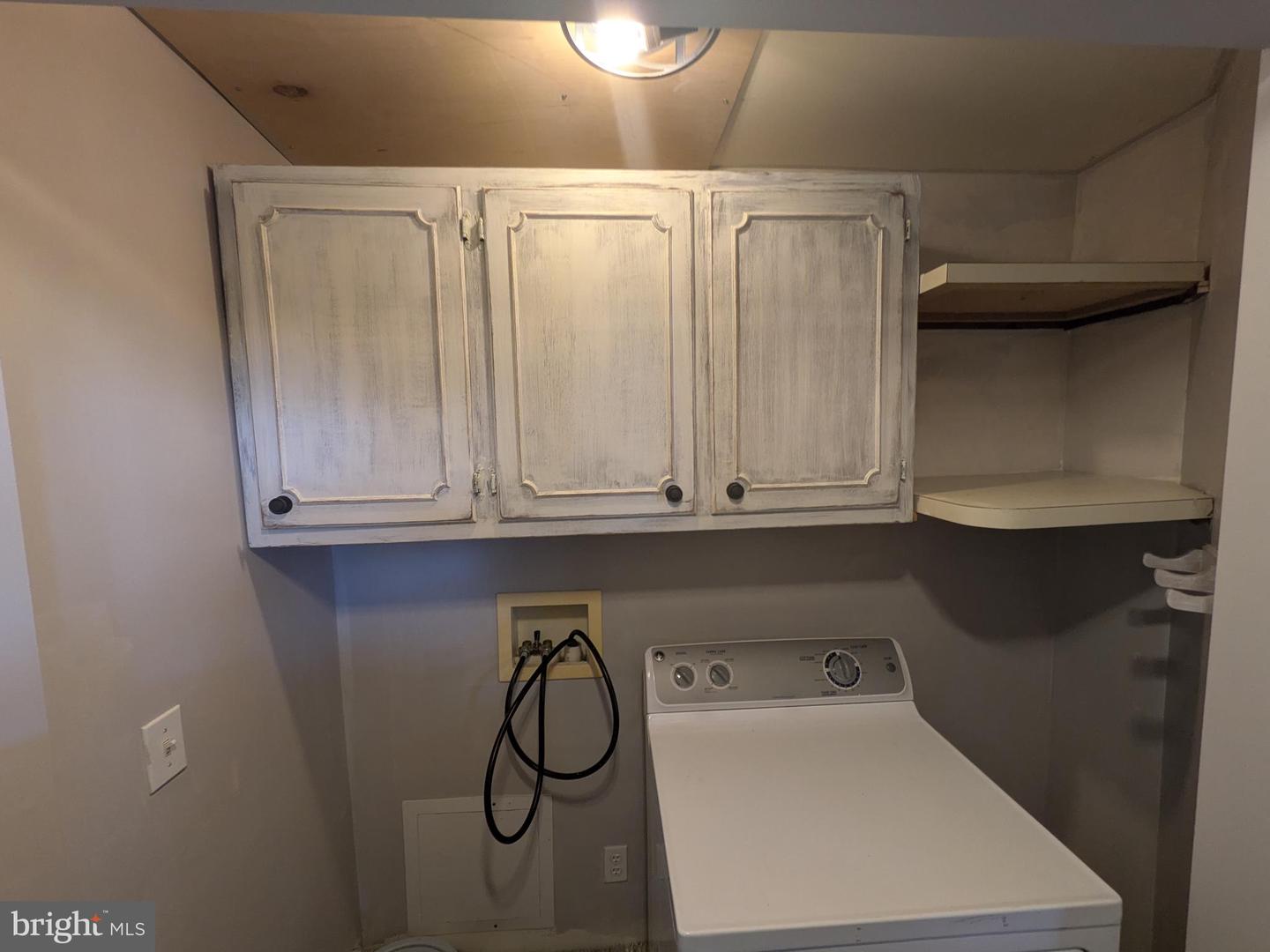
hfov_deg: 102.1
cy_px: 476
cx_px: 635
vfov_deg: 85.7
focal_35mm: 14
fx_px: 514
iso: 70
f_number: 2.2
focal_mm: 1.83
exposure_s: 1/30
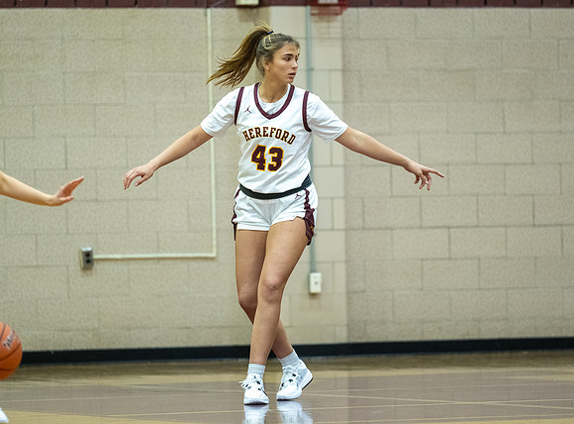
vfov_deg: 4.7
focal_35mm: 315
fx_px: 5190
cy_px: 162
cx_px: 292
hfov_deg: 6.3
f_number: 2.8
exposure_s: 1/640
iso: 3600
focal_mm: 200
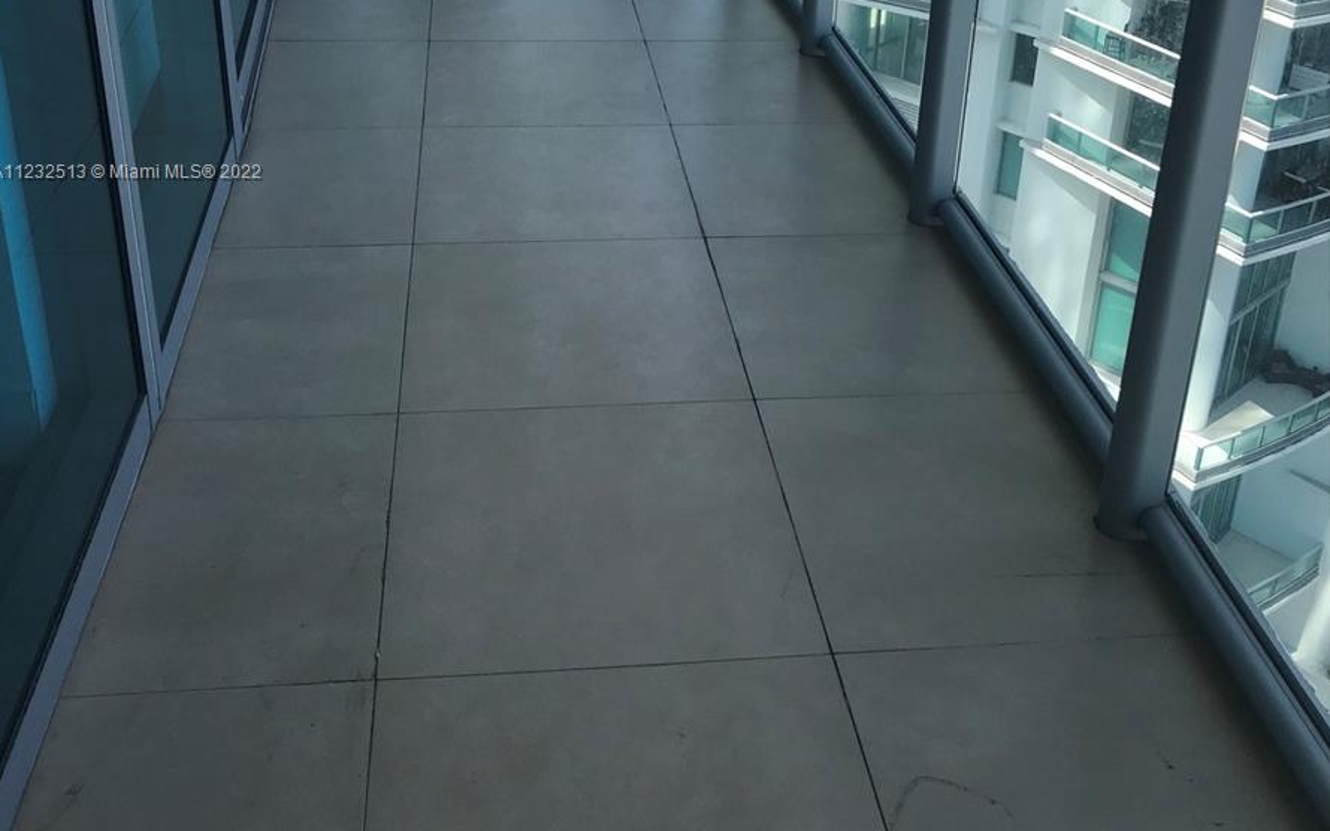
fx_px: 1450
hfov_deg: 49.3
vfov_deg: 31.2
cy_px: 173
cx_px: 661
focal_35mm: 40
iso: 20
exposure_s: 1/754
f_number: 1.8
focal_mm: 3.99
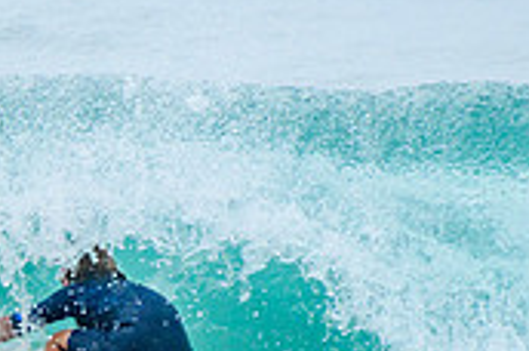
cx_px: -107
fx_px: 27281
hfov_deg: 1.1
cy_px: 347
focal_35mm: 1860
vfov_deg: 0.7
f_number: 9
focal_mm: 400
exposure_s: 1/2000
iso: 500
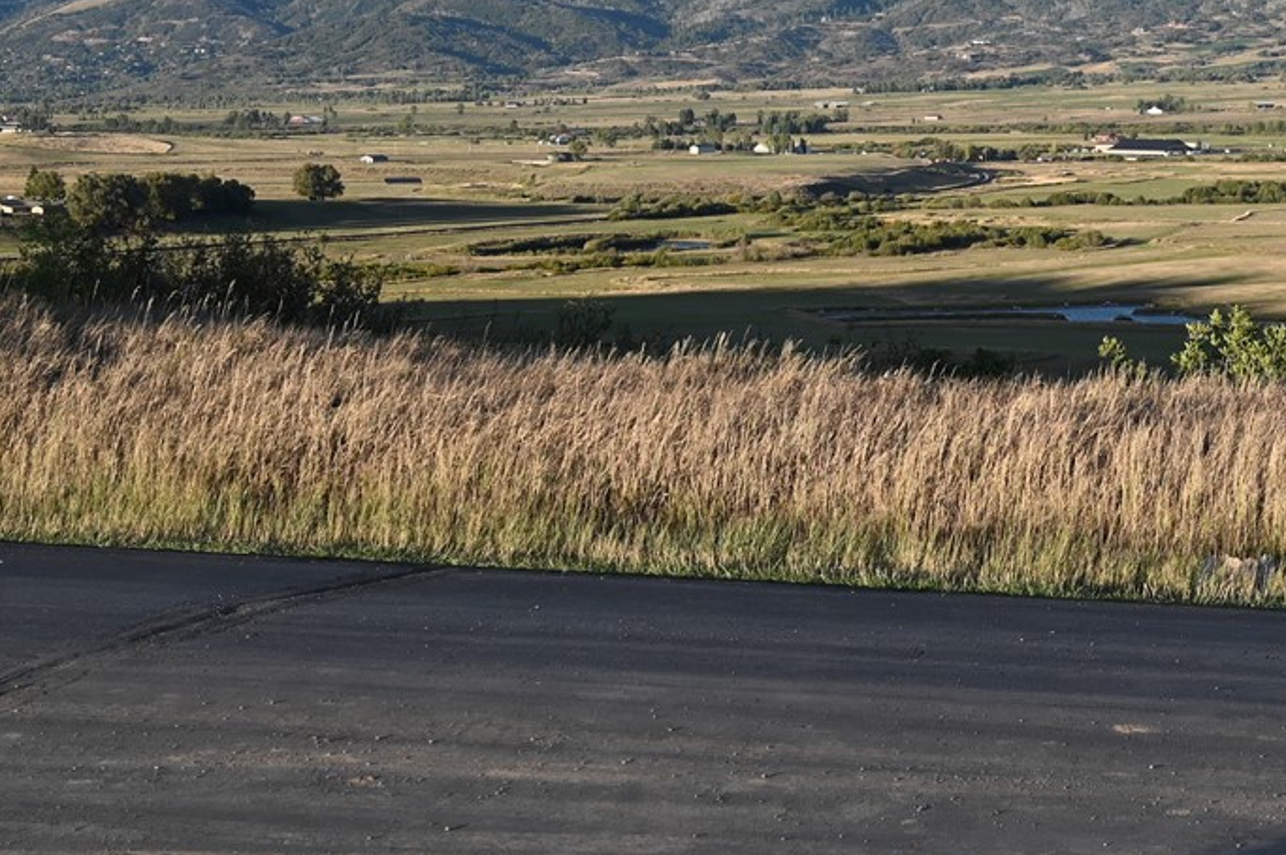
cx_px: 1222
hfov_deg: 20.5
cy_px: 155
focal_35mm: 97
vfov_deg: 14.0
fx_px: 3462
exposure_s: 1/250
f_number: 5.6
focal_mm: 39
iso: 100
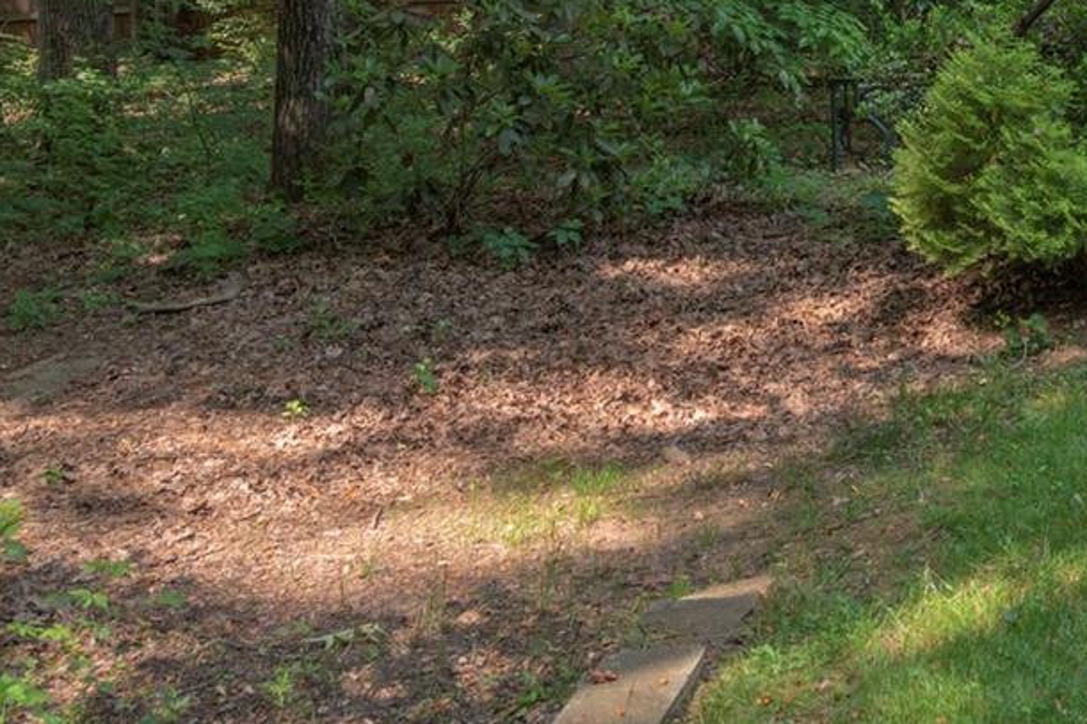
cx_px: 1080
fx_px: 1721
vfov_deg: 21.7
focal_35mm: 57
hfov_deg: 32.4
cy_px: -194
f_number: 7.1
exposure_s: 1/30
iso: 80
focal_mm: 17
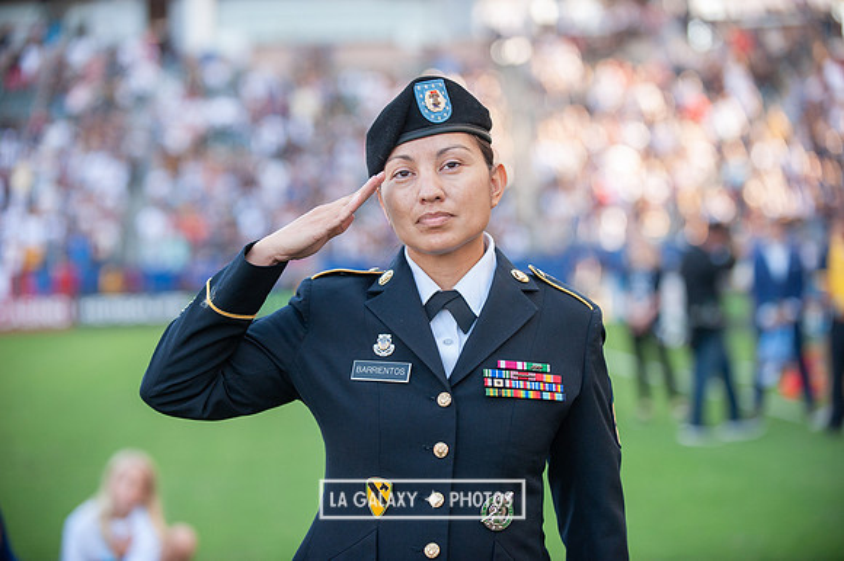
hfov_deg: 14.7
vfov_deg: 9.8
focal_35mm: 140
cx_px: 422
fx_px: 3280
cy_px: 280
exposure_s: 1/1000
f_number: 2.8
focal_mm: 140
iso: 800
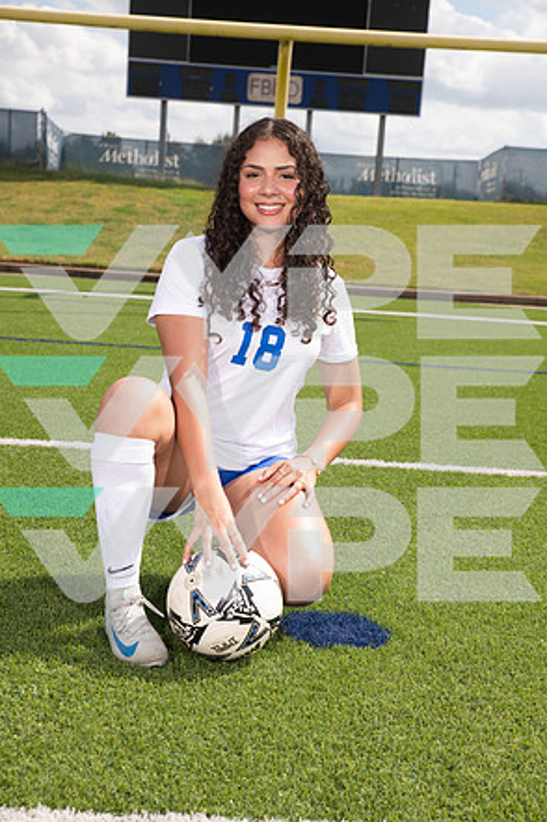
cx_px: 270
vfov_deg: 37.5
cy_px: 415
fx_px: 1210
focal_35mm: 53
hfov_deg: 25.5
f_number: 7.1
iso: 125
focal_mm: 52
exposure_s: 1/400
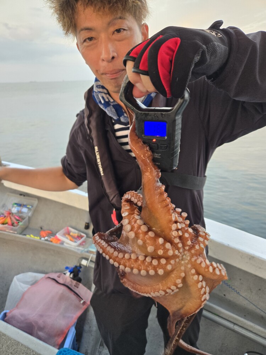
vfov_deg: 73.9
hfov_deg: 58.9
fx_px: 236
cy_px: 178
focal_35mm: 23
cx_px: 133
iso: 200
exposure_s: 1/100
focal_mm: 5.4
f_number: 1.8
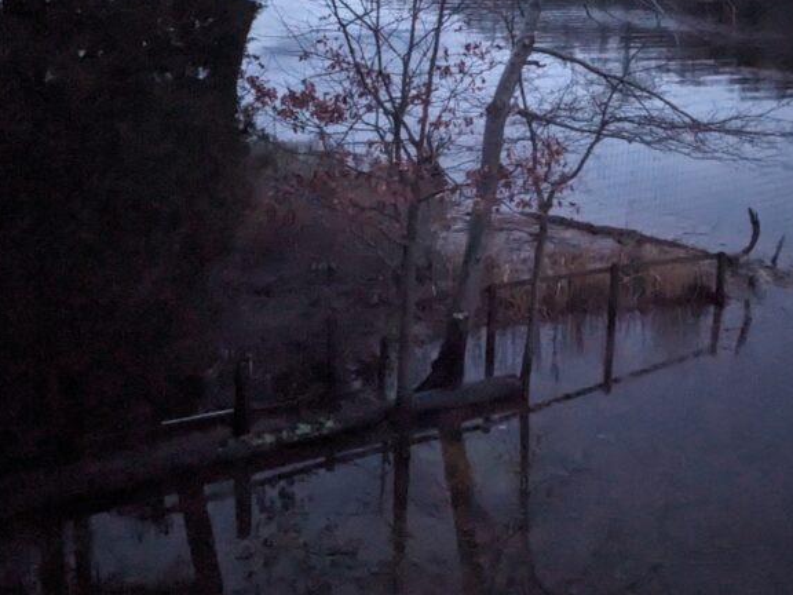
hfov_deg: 39.4
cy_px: 143
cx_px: 497
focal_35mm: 48
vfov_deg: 29.7
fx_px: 1100
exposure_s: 1/17.1
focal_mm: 4.38
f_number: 1.73
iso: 2855
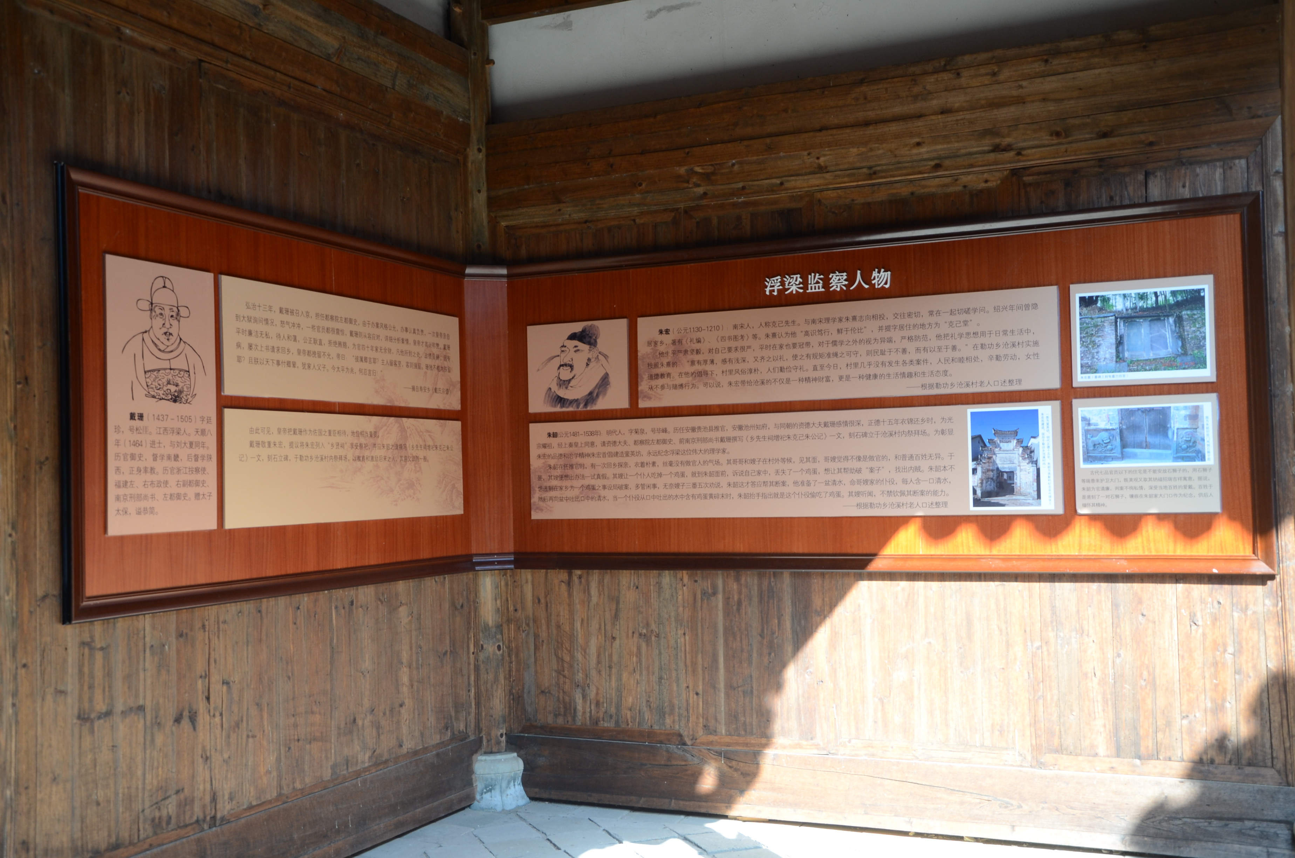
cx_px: 648
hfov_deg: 51.4
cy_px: 429
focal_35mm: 38
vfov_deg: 35.3
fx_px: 1346
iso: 250
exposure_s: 1/50
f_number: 6.3
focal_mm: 25
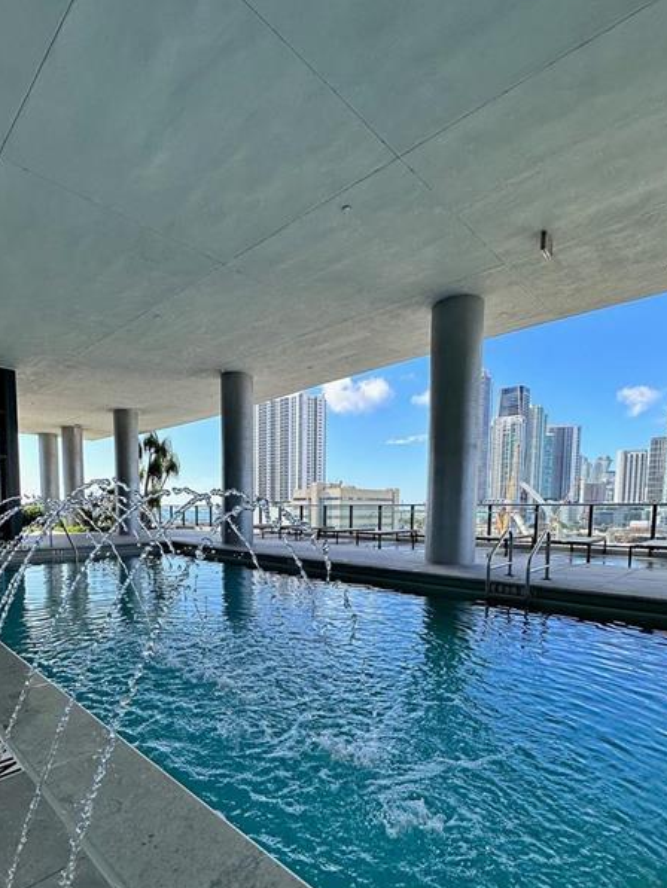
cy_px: 547
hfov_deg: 71.2
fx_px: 462
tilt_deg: -5.1
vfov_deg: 86.3
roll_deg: -0.5
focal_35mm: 18
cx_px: 281
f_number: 2.2
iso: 50
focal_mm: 2.22
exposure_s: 1/754
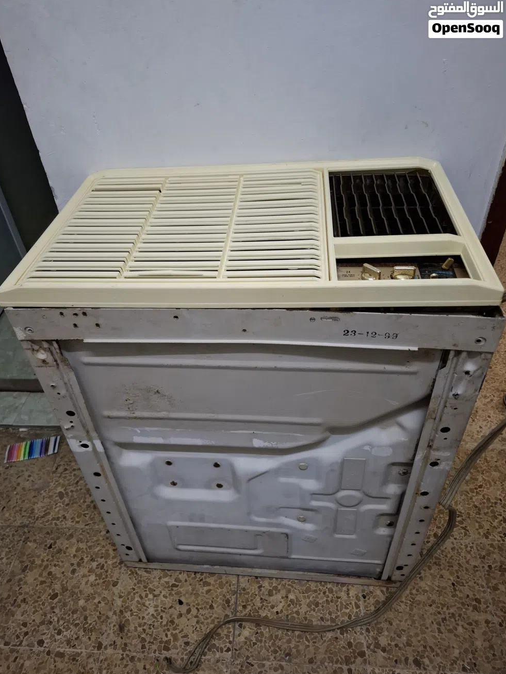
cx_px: 252
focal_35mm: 24
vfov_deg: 71.6
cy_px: 340
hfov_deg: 56.8
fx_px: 468
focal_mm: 5.54
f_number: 1.8
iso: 500
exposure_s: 1/25
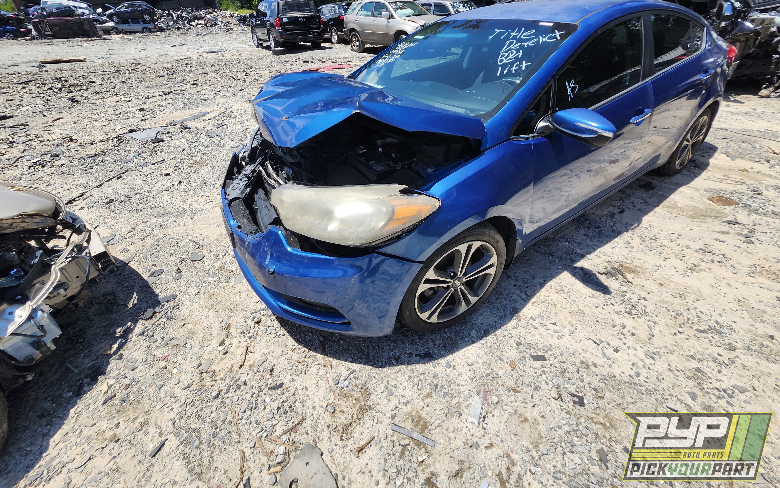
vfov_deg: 77.7
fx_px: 298
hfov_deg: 105.3
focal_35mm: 14
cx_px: 384
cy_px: 193
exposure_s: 1/1387
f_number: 2.2
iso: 40
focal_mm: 1.74
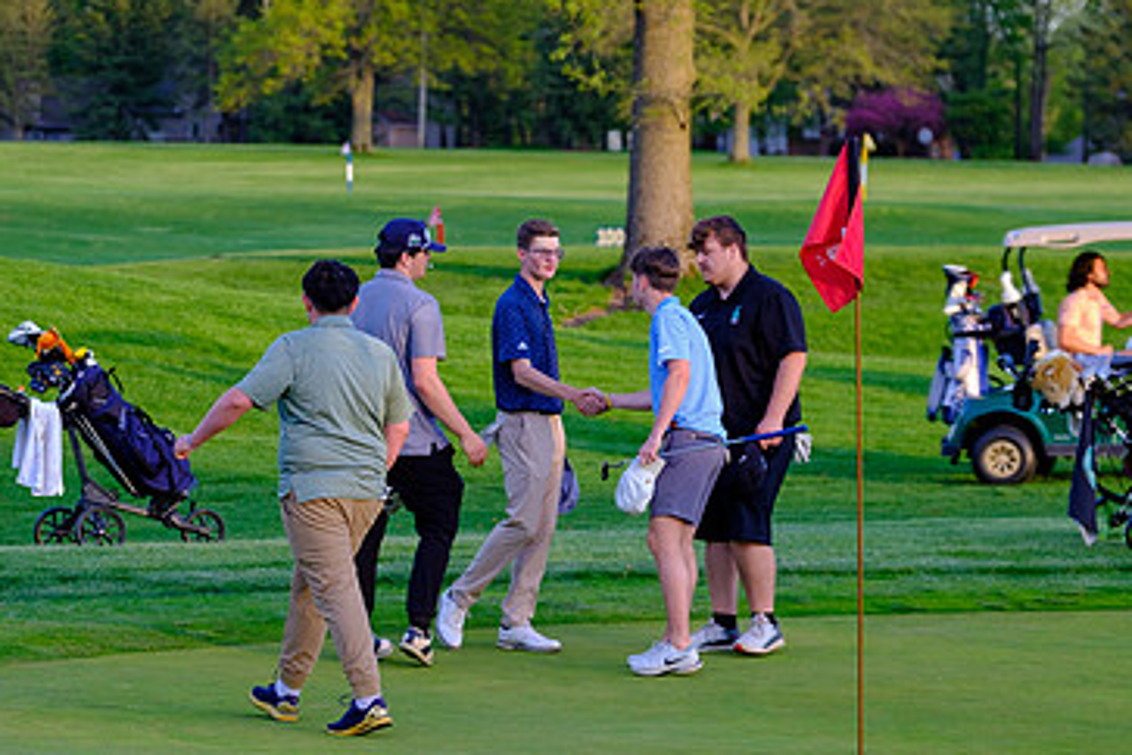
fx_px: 5377
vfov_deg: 8.0
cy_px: 385
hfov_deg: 12.0
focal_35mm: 171
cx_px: 399
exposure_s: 1/180
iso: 250
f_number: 3.2
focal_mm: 71.5
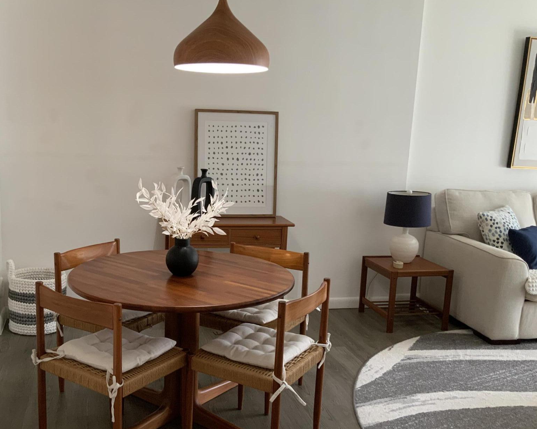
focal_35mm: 37
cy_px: 239
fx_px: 588
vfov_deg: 40.1
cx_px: 215
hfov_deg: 48.8
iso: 100
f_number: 1.8
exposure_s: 1/60
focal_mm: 3
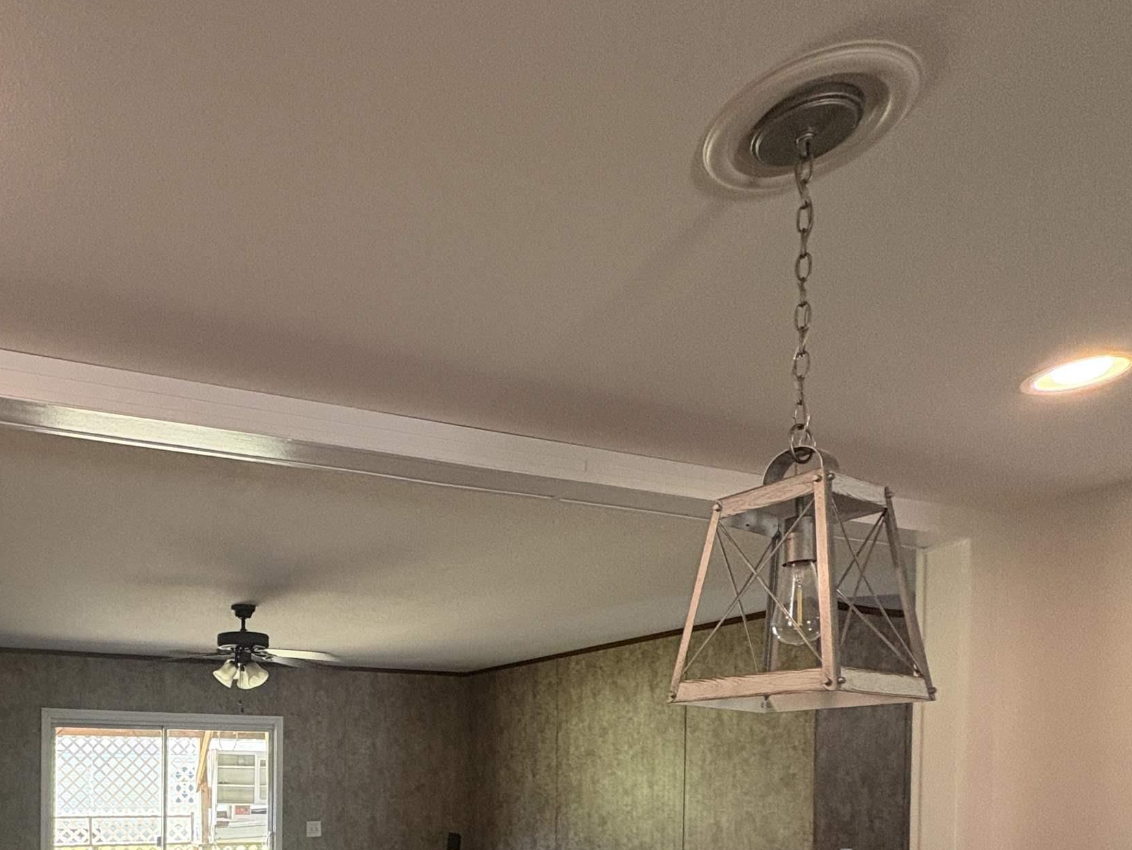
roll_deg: -0.7
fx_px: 850
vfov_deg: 47.1
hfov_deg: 63.2
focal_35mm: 26
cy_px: 782
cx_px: 278
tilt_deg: +0.3
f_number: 2.2
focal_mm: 2.22
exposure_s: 1/60
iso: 250
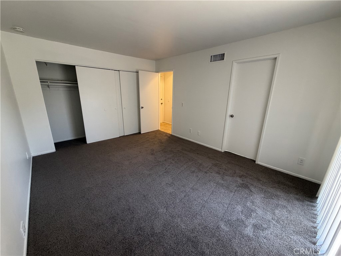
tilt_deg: -15.7
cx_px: 170
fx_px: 138
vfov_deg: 85.7
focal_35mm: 14
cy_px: 128
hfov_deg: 102.1
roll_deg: +0.3
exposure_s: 1/60
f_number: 2.2
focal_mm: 2.22
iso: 250
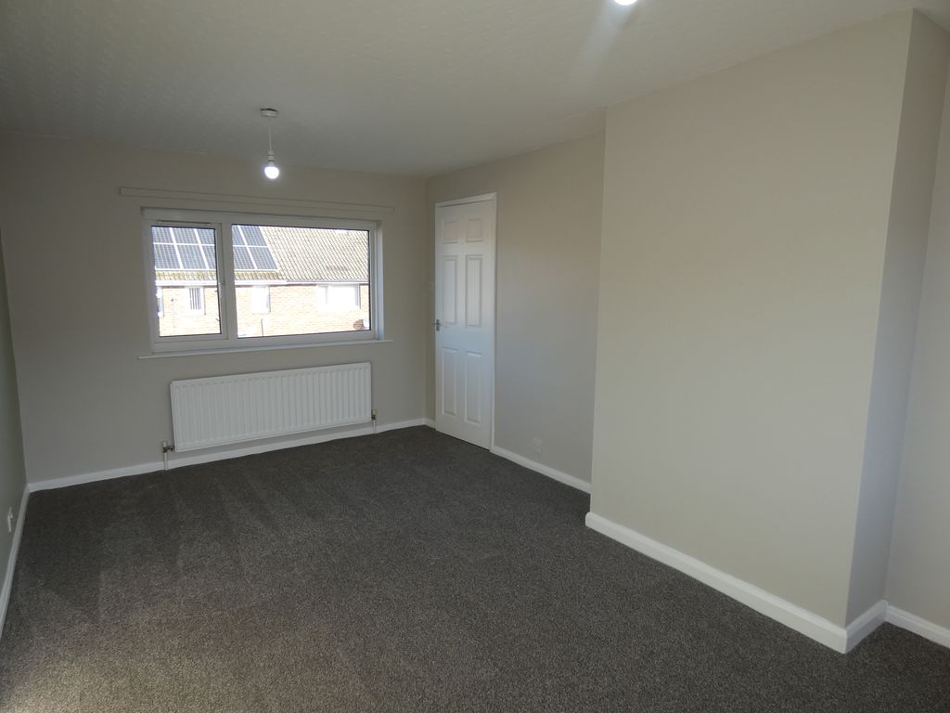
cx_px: 475
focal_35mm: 20
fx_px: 549
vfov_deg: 66.0
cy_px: 356
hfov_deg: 81.7
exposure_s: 1/160
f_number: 2.8
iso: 80
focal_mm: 3.6
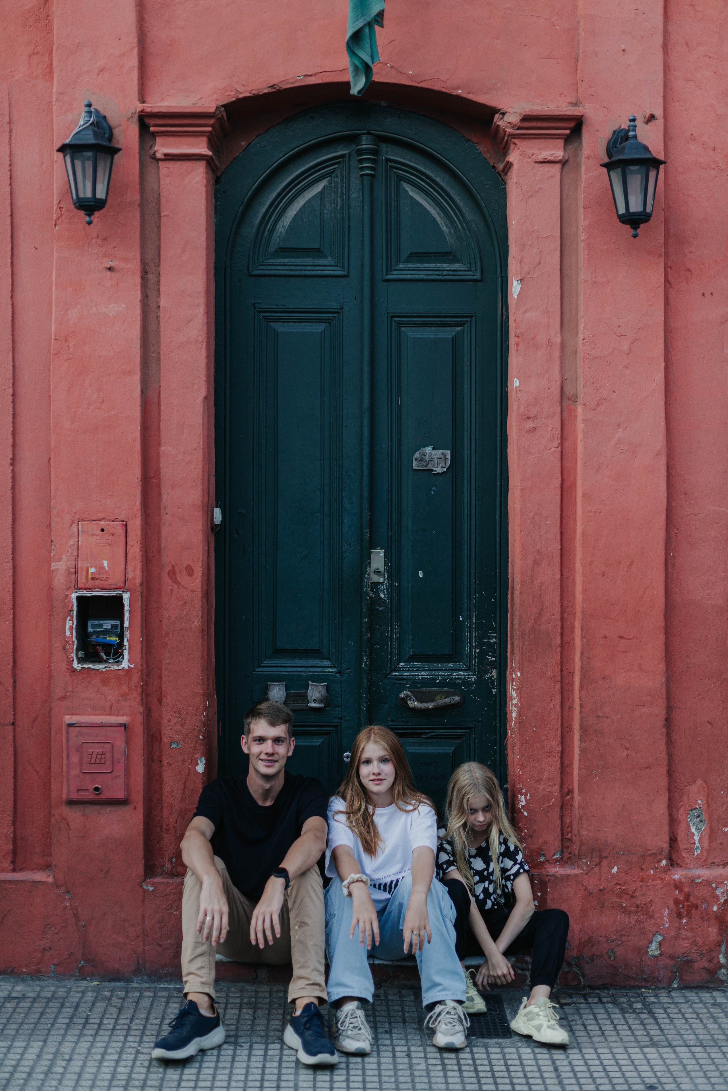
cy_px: 546
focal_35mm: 50
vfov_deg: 39.6
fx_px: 1515
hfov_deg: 27.0
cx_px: 364
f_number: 2
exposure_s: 1/320
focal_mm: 50
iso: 160
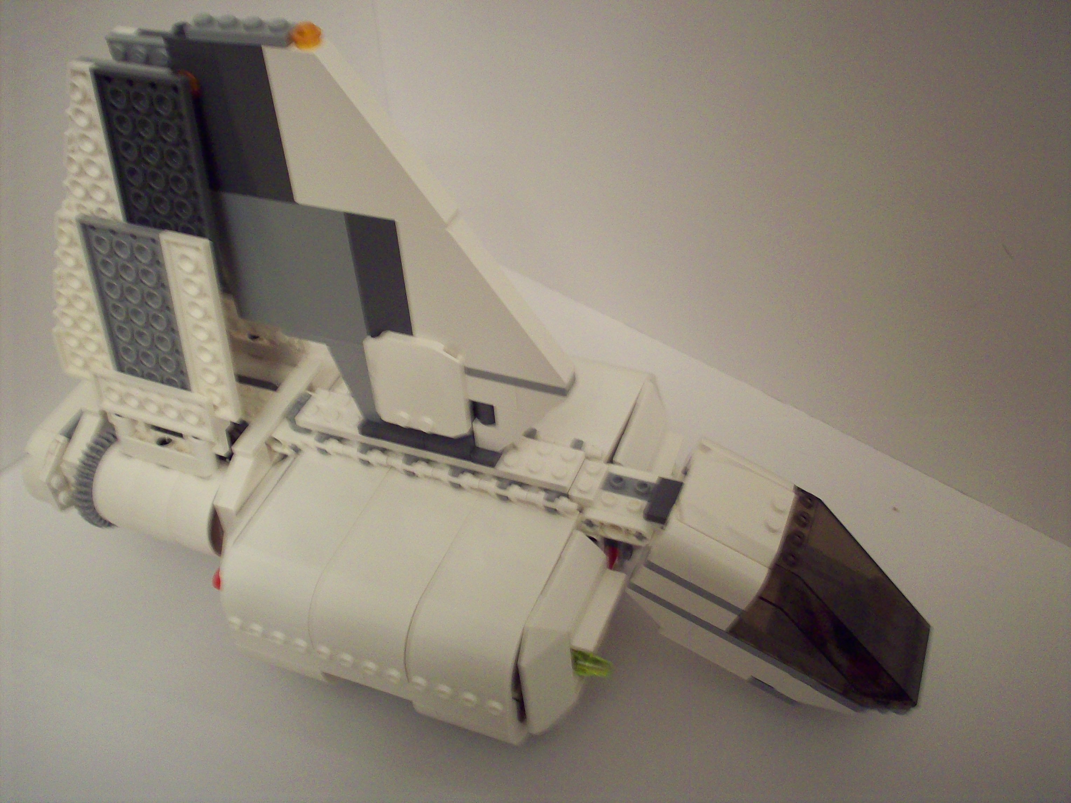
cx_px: 536
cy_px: 402
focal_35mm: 37
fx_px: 1145
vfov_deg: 38.7
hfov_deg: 50.1
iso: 160
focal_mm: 6.2
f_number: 2.8
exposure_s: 1/10.4
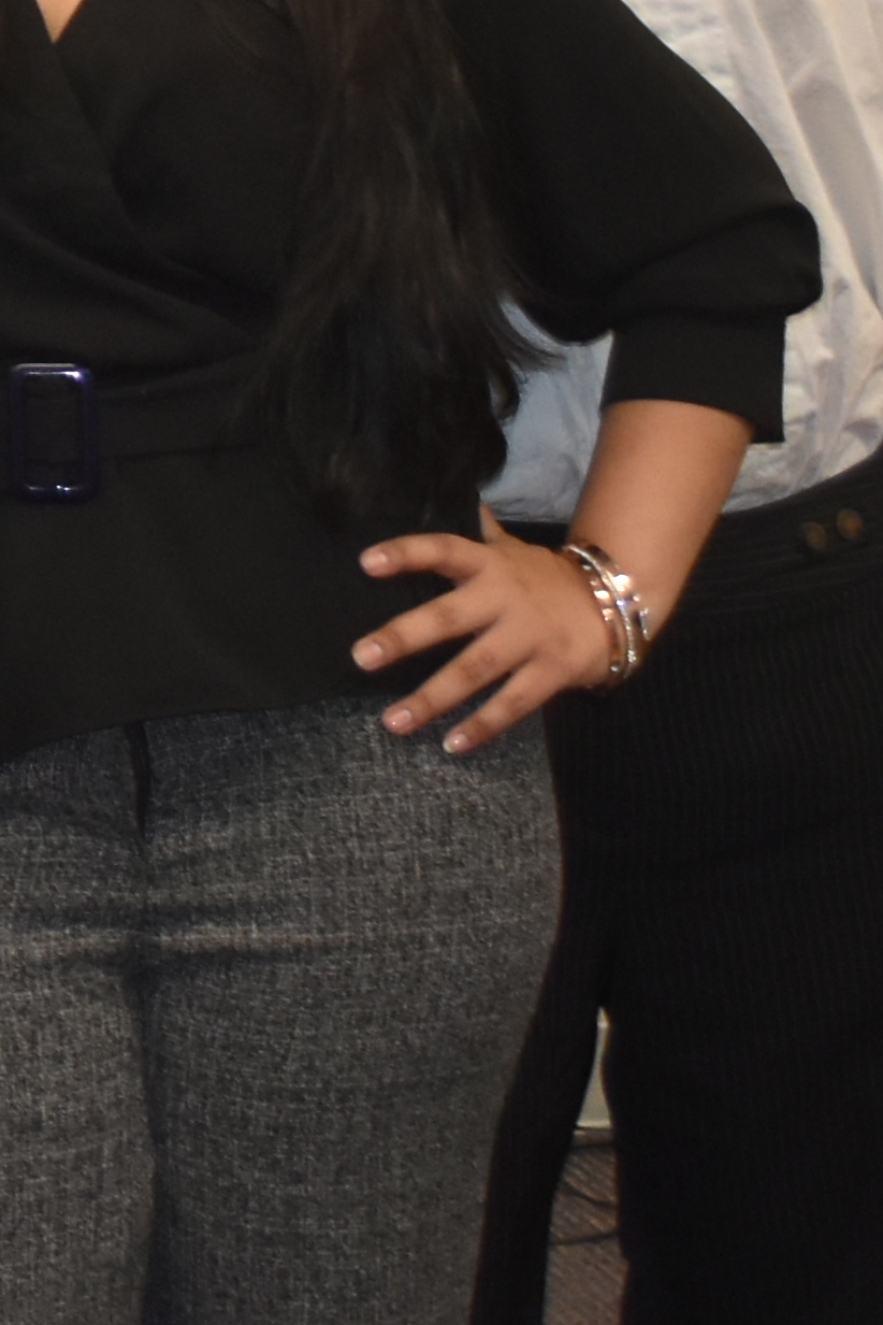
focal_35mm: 146
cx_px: -1246
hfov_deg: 8.6
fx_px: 5371
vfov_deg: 13.5
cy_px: -460
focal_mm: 20
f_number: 3.8
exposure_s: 1/125
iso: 800
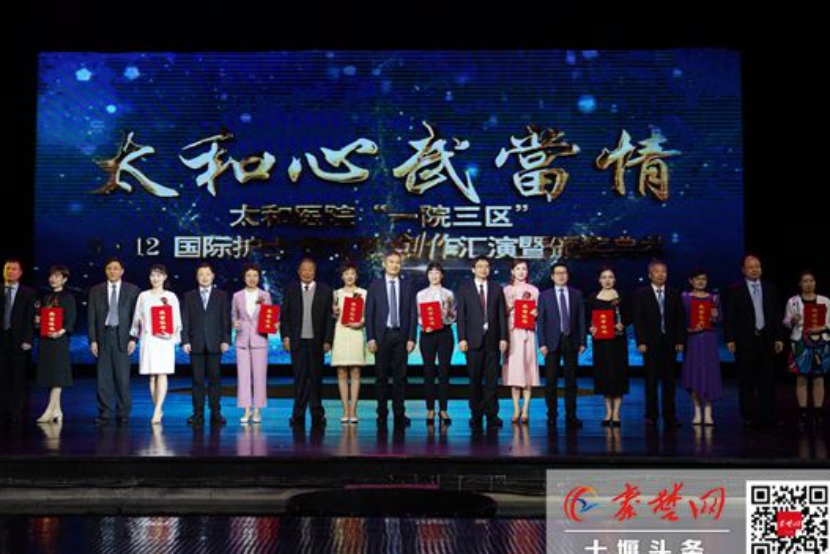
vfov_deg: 27.5
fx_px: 1130
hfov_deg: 40.3
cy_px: 252
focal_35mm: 49
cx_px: 362
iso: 100
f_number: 2.8
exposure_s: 1/60
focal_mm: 38
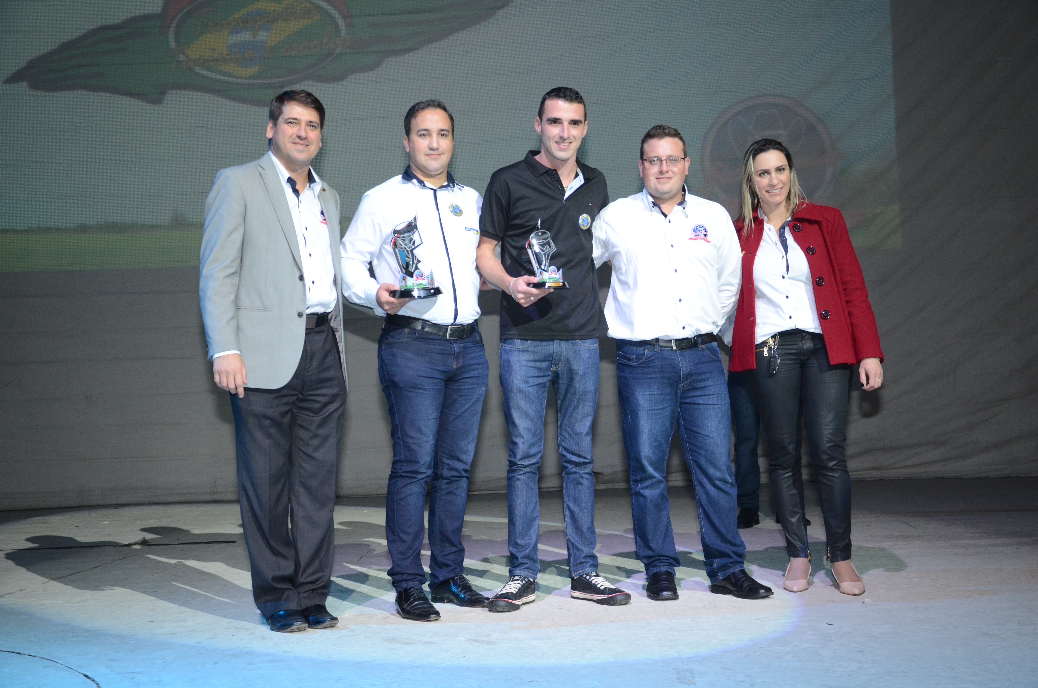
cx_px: 519
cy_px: 344
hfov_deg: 41.2
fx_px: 1381
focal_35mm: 48
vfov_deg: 28.0
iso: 1000
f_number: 4.5
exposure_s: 1/80
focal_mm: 32
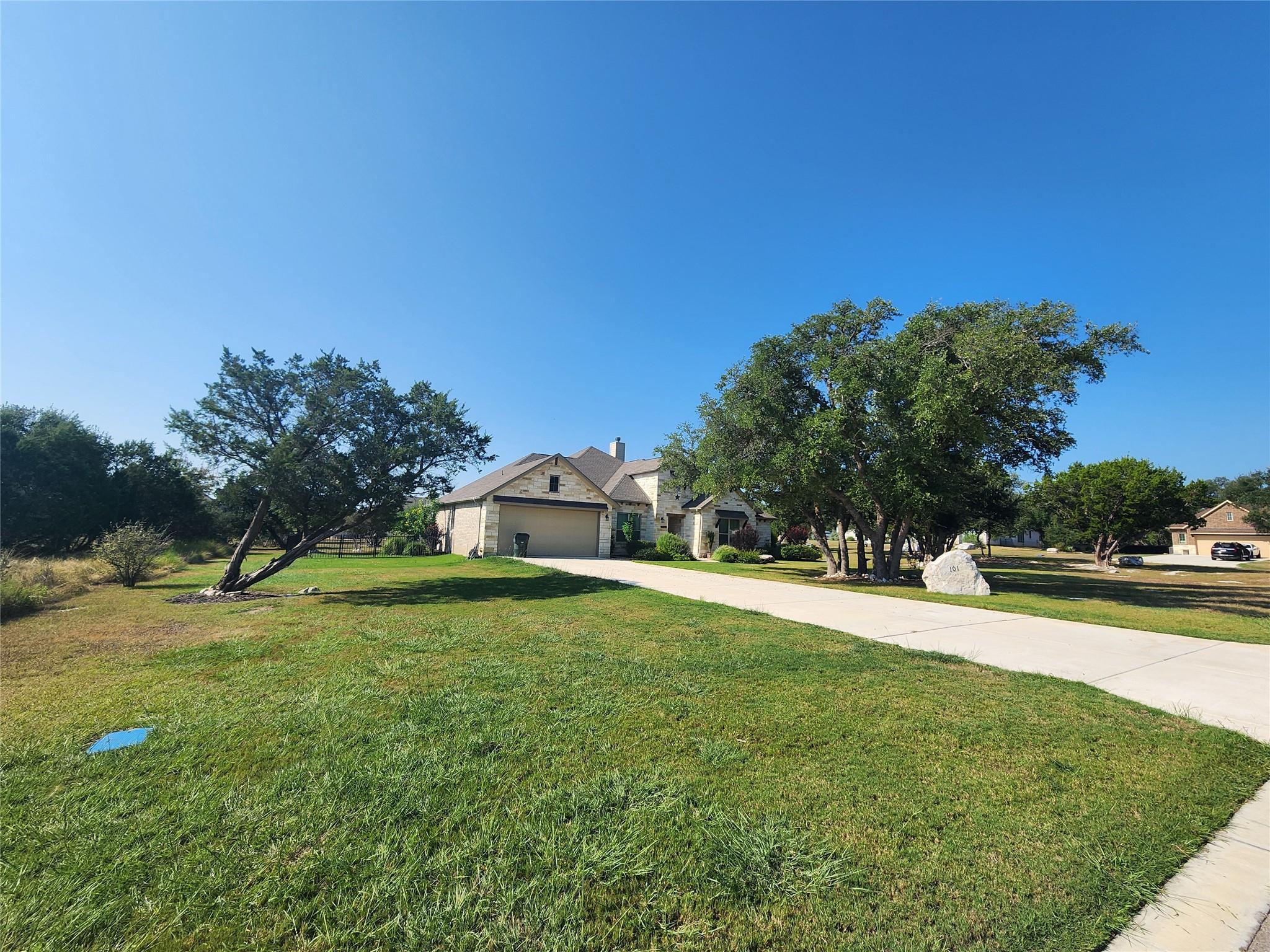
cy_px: 476
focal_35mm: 13
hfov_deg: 106.2
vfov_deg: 89.9
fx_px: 477
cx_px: 635
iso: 50
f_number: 2.2
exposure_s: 1/2016
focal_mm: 2.2
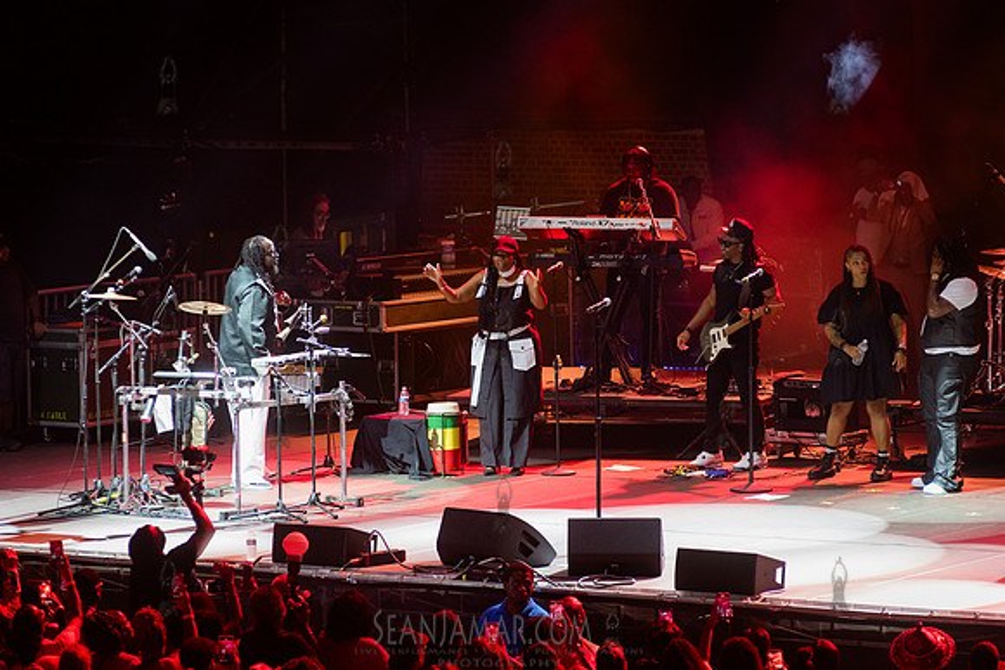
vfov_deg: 6.8
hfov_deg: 10.2
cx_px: 478
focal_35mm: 201
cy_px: 336
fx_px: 5620
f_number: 4
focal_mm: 185
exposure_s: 1/250
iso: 3200
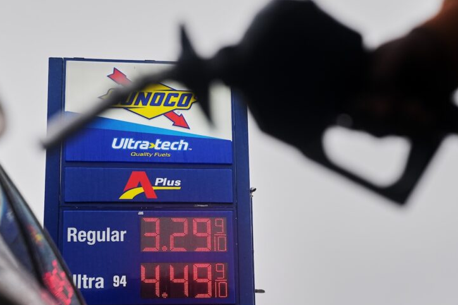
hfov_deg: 24.8
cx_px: 223
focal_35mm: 82
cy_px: 165
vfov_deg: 16.7
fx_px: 1043
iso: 1250
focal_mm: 58
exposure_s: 1/1600
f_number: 3.2
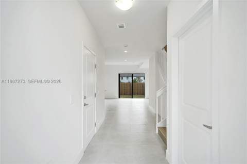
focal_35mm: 16
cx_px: 124
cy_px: 82
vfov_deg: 73.5
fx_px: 110
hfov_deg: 96.8
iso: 320
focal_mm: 16
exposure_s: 1/160
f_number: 4
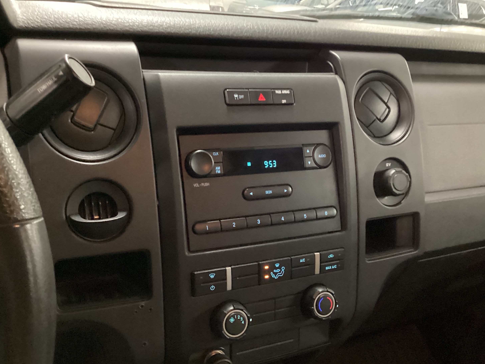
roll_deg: -5.9
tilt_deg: -24.9
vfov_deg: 40.7
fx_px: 490
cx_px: 251
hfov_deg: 52.6
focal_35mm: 35
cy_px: 200
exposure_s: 1/17
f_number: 2.4
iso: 800
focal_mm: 3.3
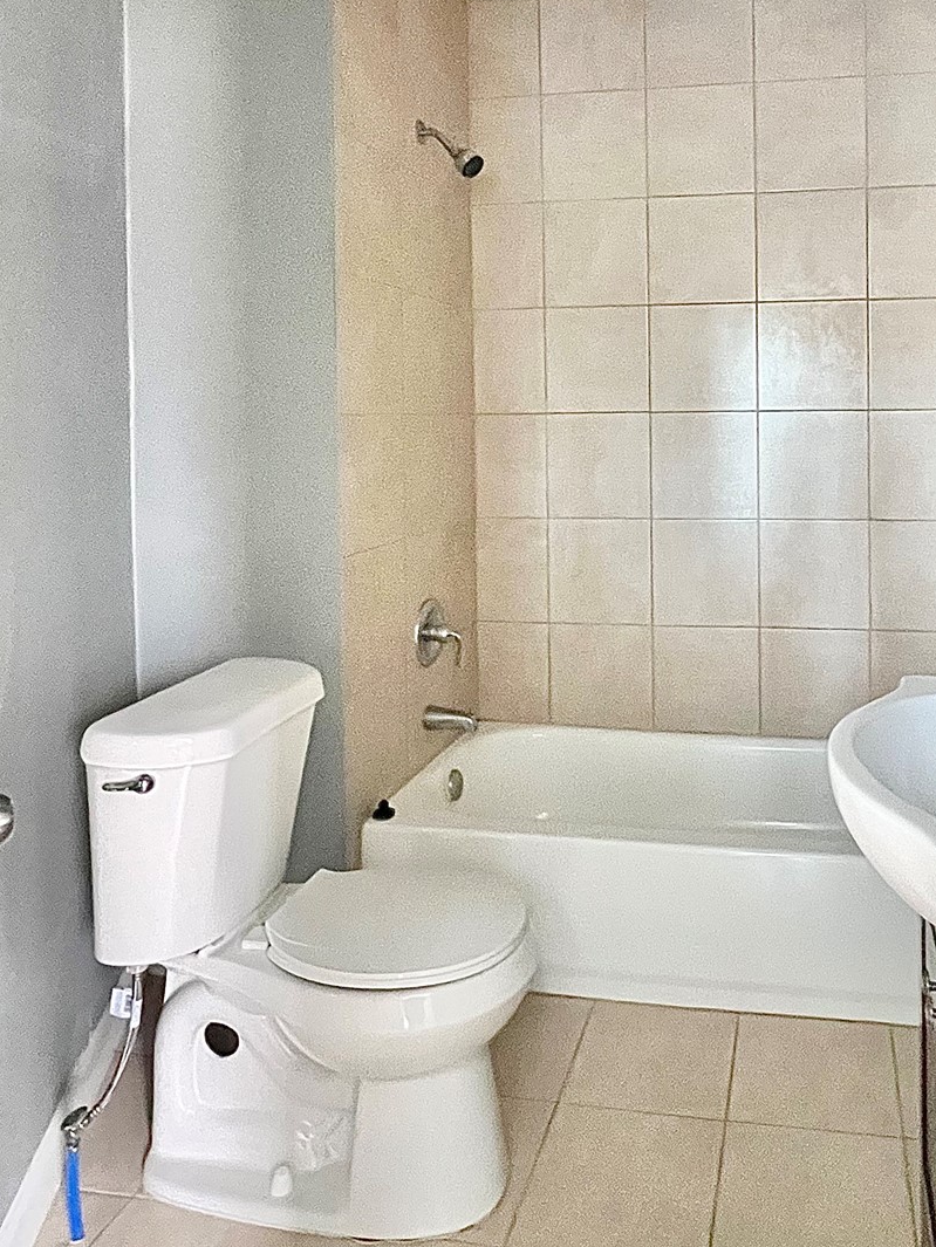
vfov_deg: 67.6
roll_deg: +0.7
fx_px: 901
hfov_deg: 53.1
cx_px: 671
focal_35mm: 25
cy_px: 423
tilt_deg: -0.3
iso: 1250
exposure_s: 1/38
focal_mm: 1.57
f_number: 1.8
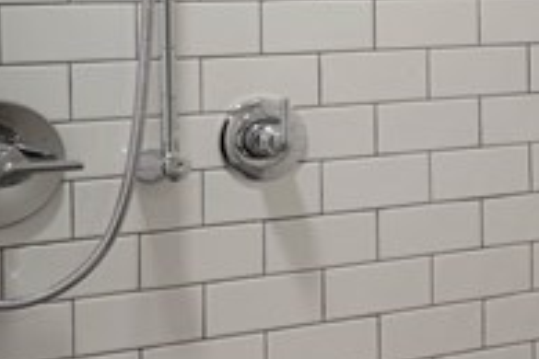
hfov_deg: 12.1
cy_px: 54
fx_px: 1886
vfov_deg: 10.8
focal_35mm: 126
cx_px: 1396
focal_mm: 24
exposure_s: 1/1.67
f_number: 10
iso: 100
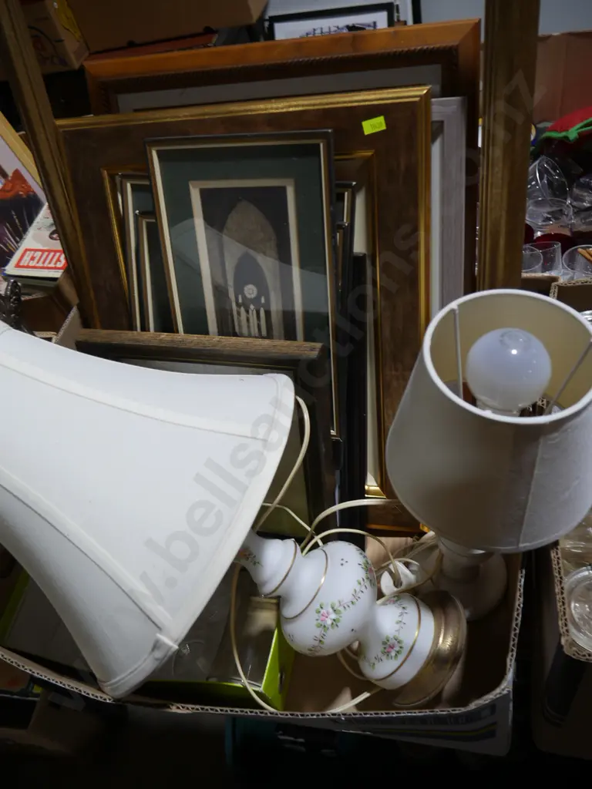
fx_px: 638
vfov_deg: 63.4
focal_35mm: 28
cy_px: 394
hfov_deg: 49.7
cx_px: 296
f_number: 3.5
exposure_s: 1/100
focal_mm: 14
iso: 200
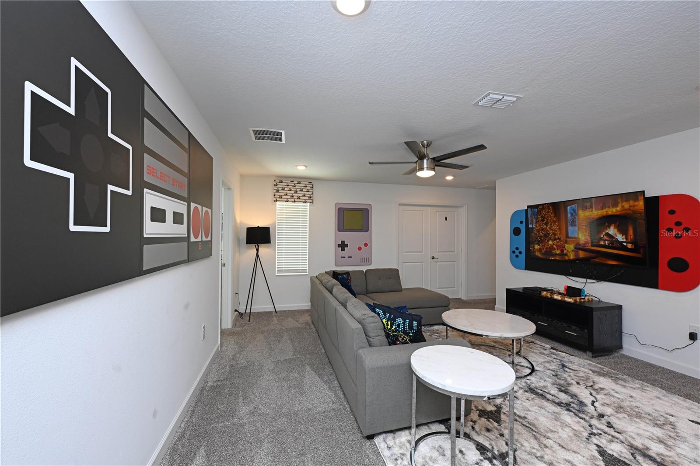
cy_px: 233
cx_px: 350
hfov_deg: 104.3
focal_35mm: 14
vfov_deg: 81.2
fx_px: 272
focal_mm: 14
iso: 800
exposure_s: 1/60
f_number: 9
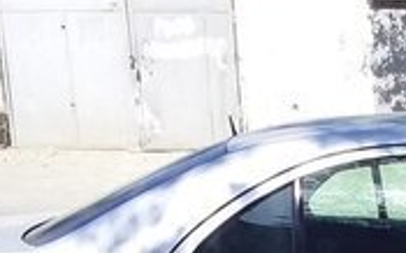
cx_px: 601
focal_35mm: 124
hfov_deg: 15.6
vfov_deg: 10.1
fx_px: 1371
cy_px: 405
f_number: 2.2
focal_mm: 3.3
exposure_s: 1/824
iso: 40
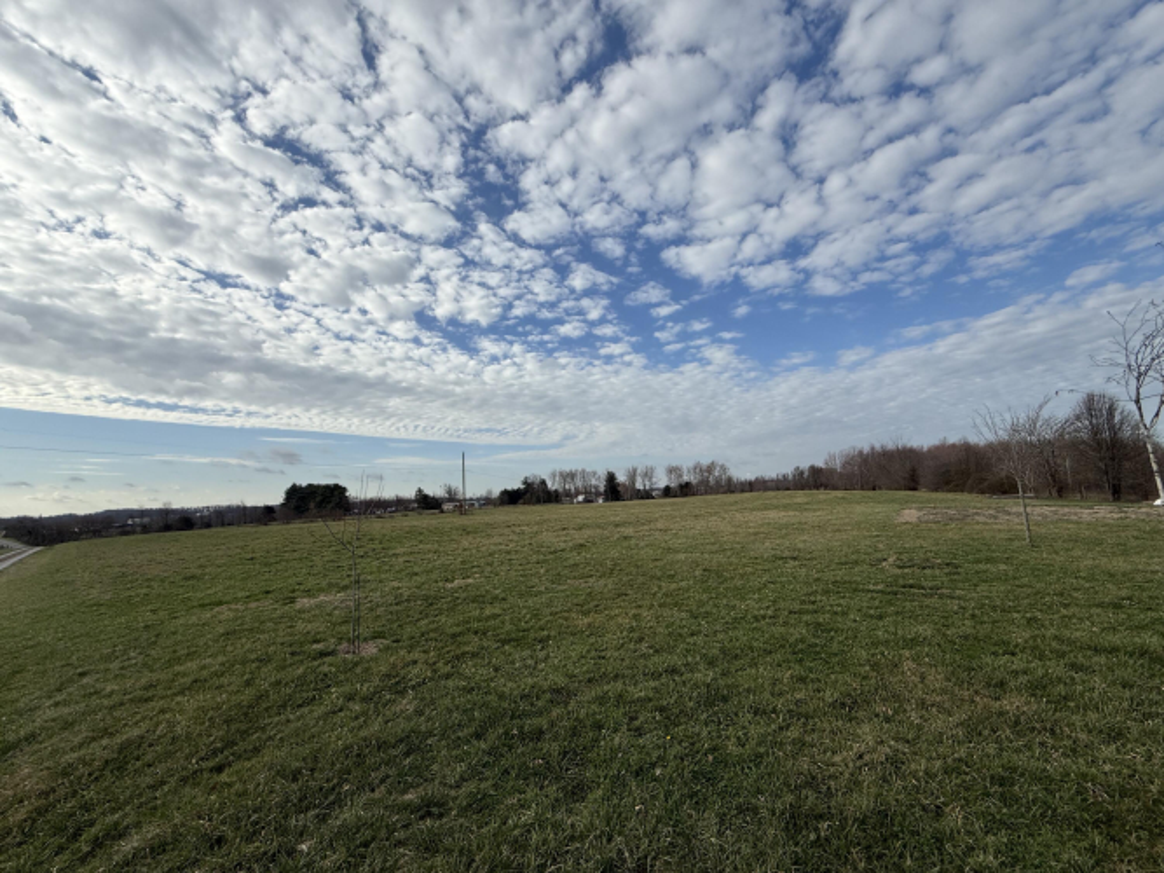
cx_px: 582
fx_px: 471
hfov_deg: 102.1
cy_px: 436
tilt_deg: +8.1
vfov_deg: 85.7
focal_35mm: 14
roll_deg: +2.9
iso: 50
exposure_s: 1/2506
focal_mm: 2.22
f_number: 2.2
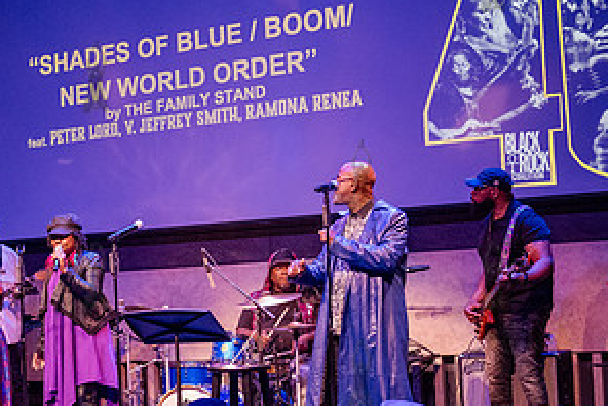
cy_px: 275
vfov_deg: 17.3
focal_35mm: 79
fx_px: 1336
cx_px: 74
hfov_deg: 25.0
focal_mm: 38
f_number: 3.5
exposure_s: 1/320
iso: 6400
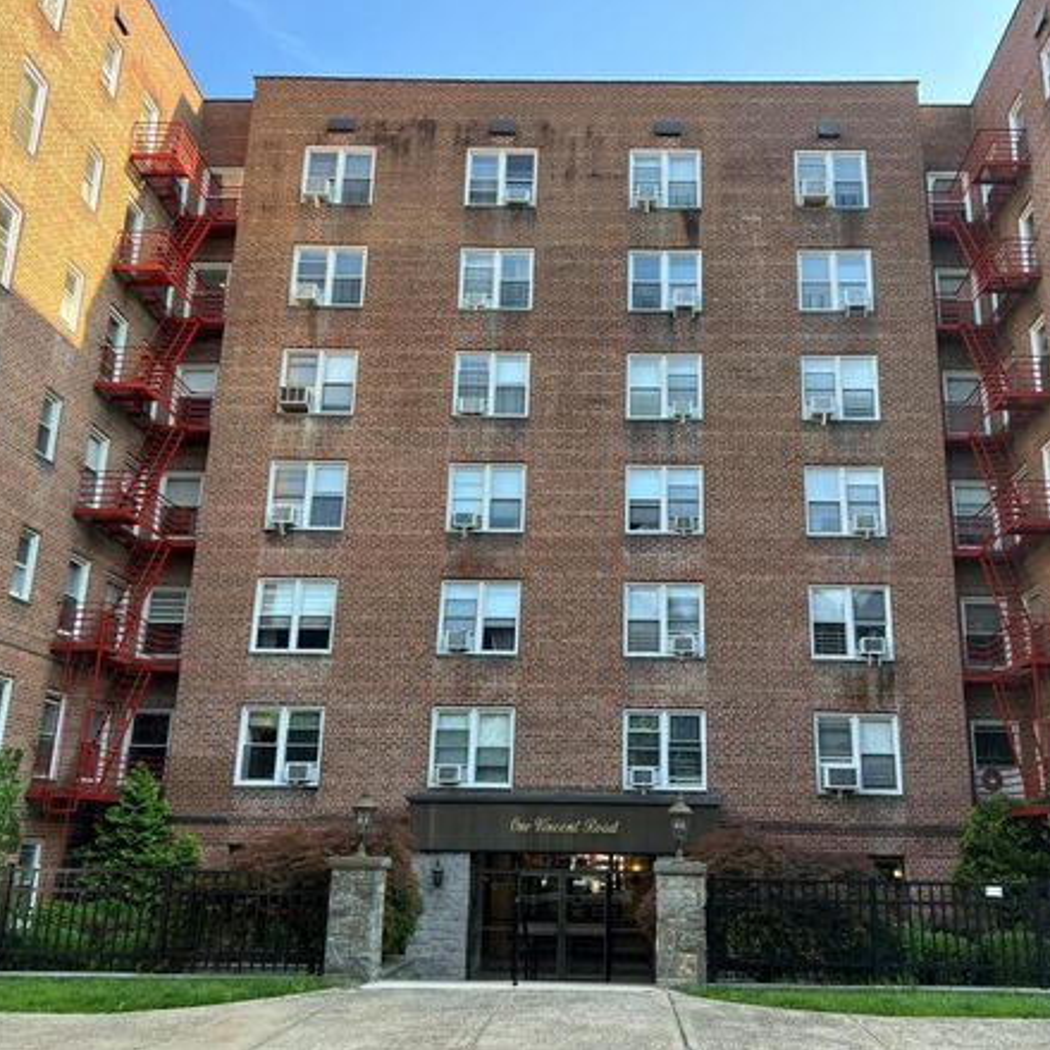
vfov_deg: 52.5
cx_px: 613
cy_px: 524
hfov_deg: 52.3
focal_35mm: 31
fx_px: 1064
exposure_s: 1/380
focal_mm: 5.7
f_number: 1.5
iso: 50
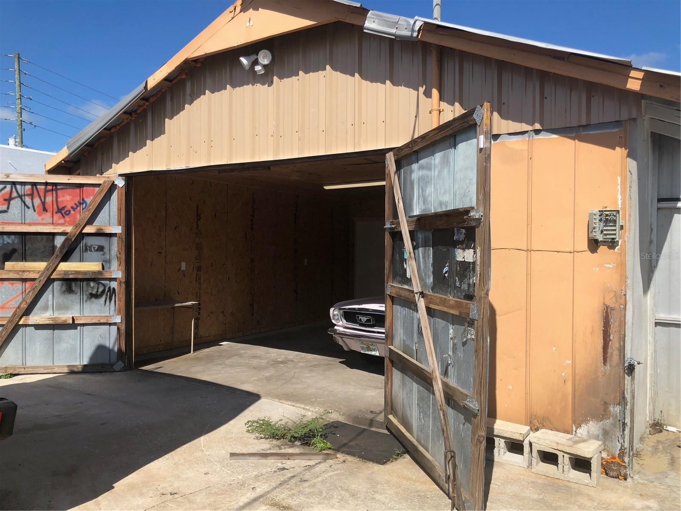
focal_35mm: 28
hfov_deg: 63.4
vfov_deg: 49.7
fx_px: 551
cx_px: 340
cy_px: 256
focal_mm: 3.99
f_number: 1.8
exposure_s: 1/1919
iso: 20
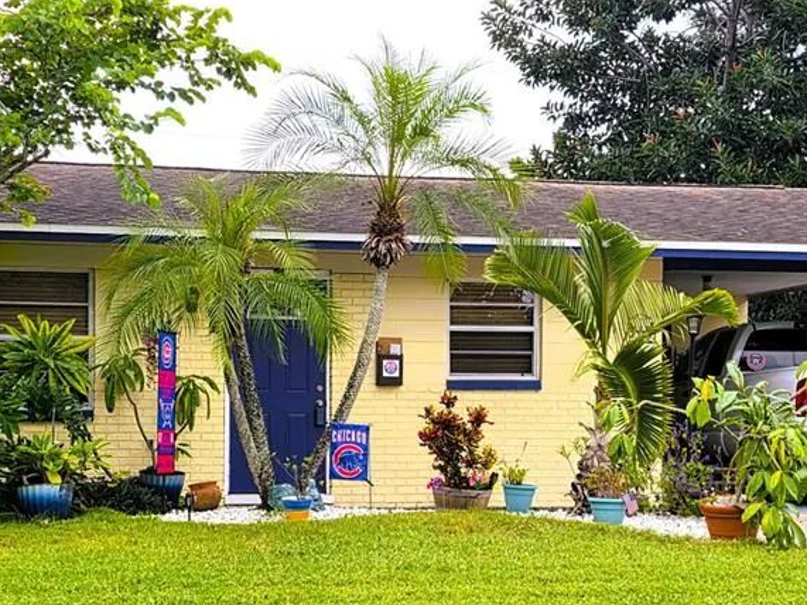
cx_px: 370
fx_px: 1632
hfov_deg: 27.8
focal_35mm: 70
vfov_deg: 20.9
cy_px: 421
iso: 40
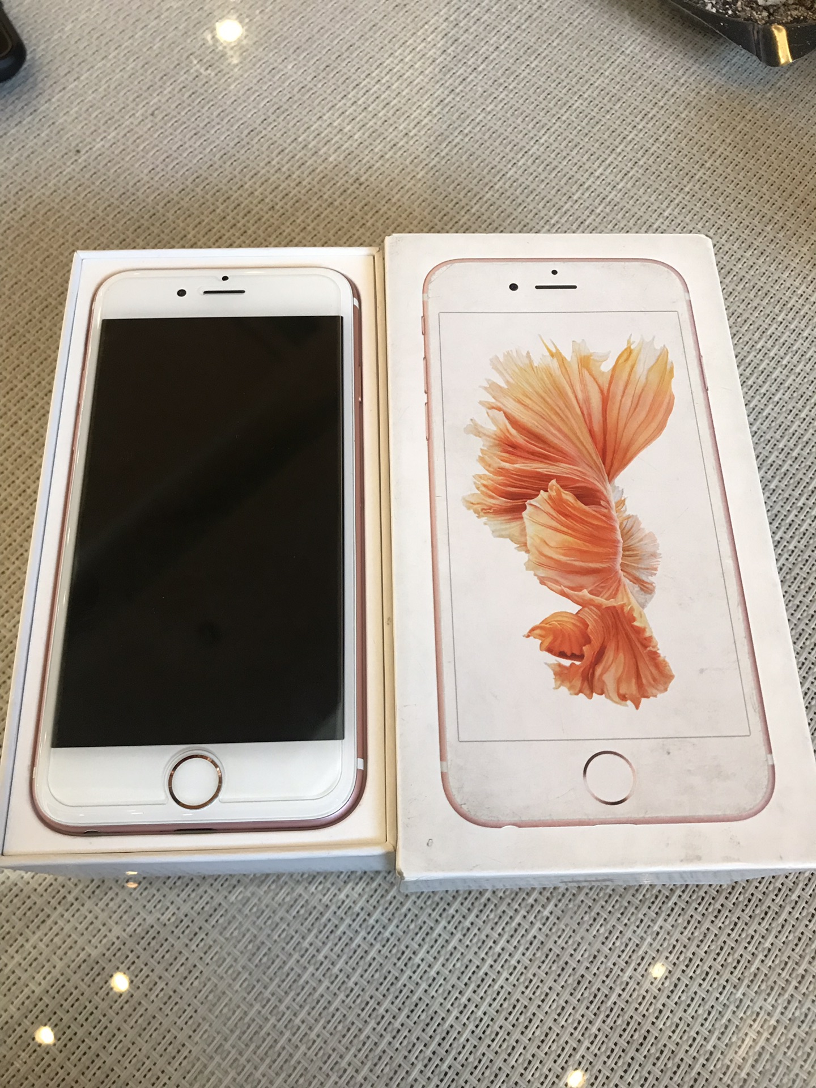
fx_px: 880
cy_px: 544
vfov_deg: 63.4
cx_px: 408
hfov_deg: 49.7
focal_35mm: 28
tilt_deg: -67.1
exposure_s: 1/25
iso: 40
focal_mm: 3.99
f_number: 1.8
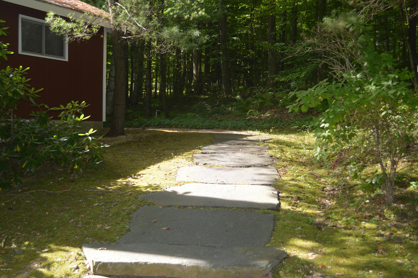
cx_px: 209
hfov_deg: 49.6
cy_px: 139
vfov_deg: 34.1
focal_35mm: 39
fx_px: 452
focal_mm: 26
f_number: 4.2
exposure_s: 1/125
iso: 220
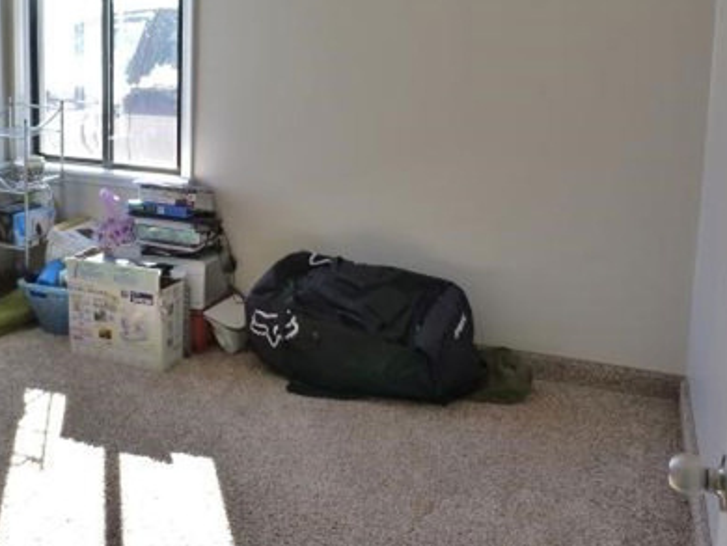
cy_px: 142
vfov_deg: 34.5
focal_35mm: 41
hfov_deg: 45.0
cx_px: 233
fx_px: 862
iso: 125
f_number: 2.8
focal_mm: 4.5
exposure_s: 1/60
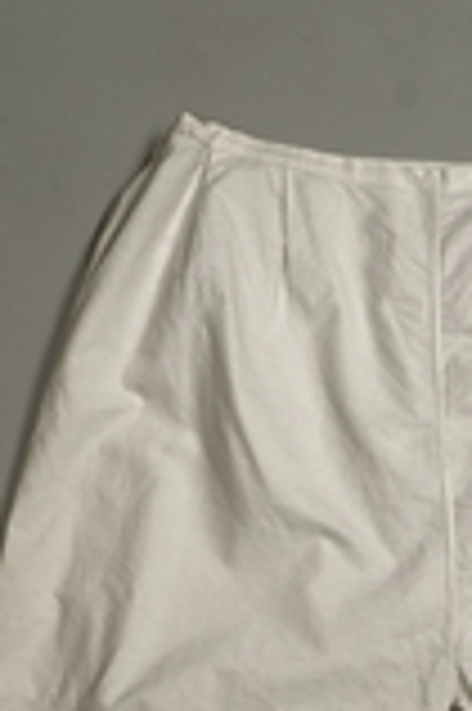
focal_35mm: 118
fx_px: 2326
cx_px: 452
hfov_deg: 11.5
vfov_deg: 17.1
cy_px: 641
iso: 400
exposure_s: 1/60
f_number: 11
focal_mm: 32
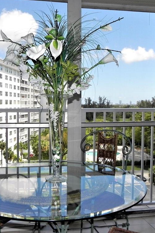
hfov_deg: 35.8
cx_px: 59
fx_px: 239
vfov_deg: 51.9
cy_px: 118
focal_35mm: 37
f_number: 6.3
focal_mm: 4.6
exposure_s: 1/295
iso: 160
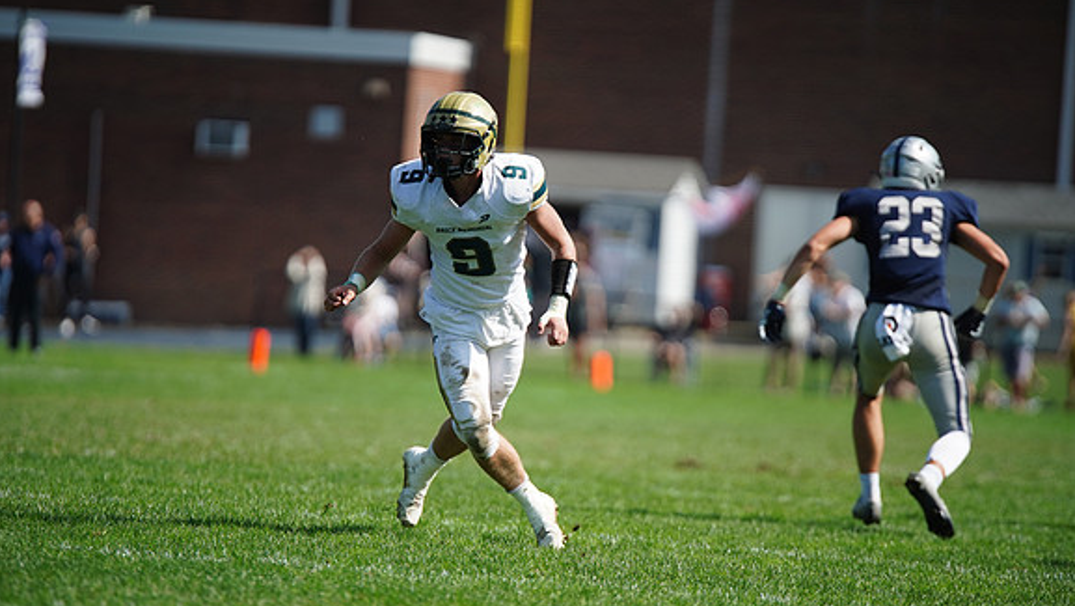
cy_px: 307
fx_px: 9010
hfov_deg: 6.8
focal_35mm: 316
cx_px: 537
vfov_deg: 3.8
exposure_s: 1/4000
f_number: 2.8
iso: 400
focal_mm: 300
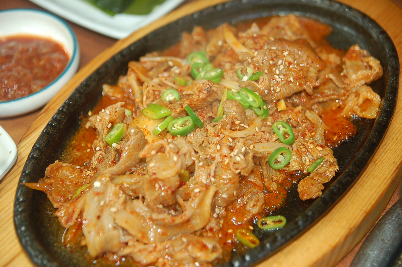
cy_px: 134
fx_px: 837
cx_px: 201
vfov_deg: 18.1
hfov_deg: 27.0
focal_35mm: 75
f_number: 2.8
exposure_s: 1/60
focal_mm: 50
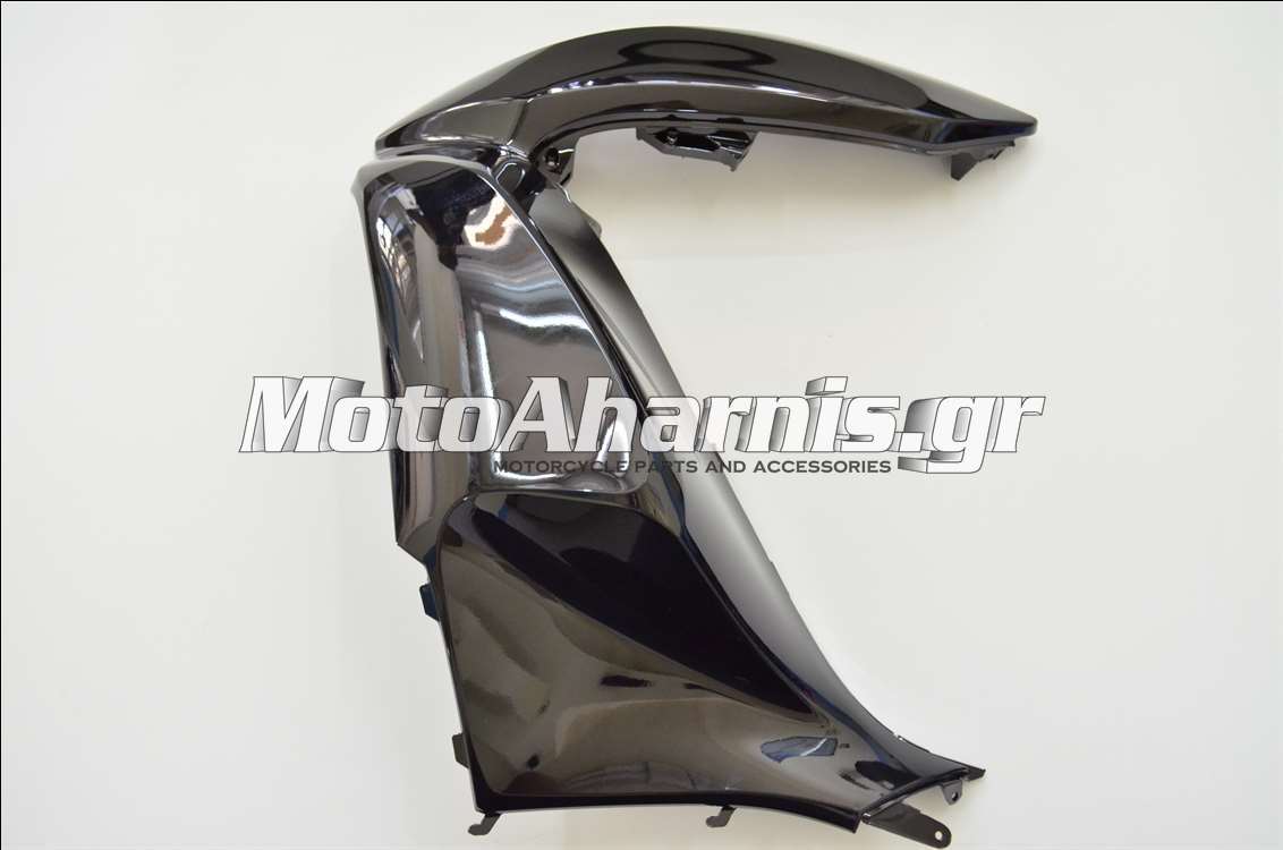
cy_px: 425
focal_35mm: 30
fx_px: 1067
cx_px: 642
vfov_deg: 43.4
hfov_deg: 62.0
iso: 1600
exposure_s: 1/100
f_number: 5
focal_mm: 20
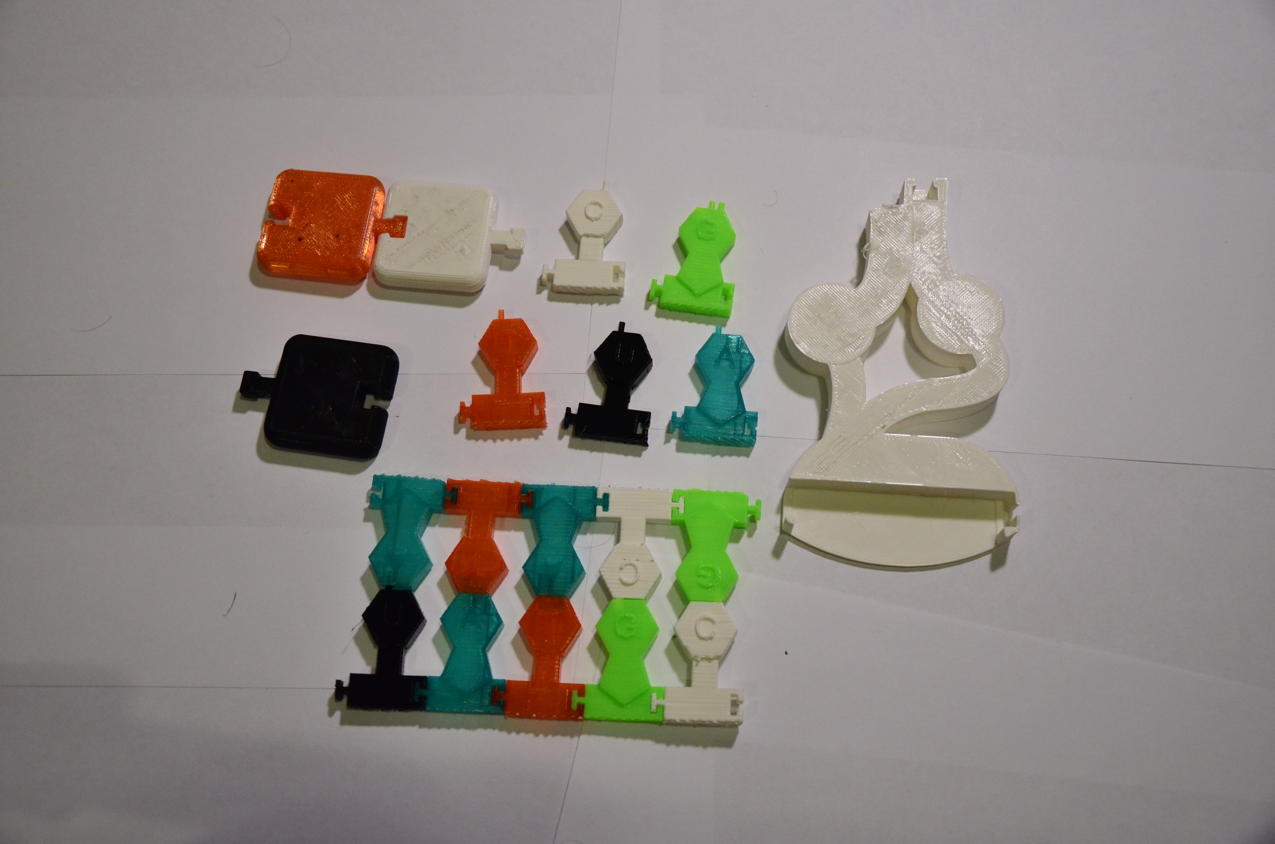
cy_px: 422
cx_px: 638
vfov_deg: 34.1
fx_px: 1378
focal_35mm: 39
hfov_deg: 49.6
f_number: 4
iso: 2000
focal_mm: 26
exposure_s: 1/160
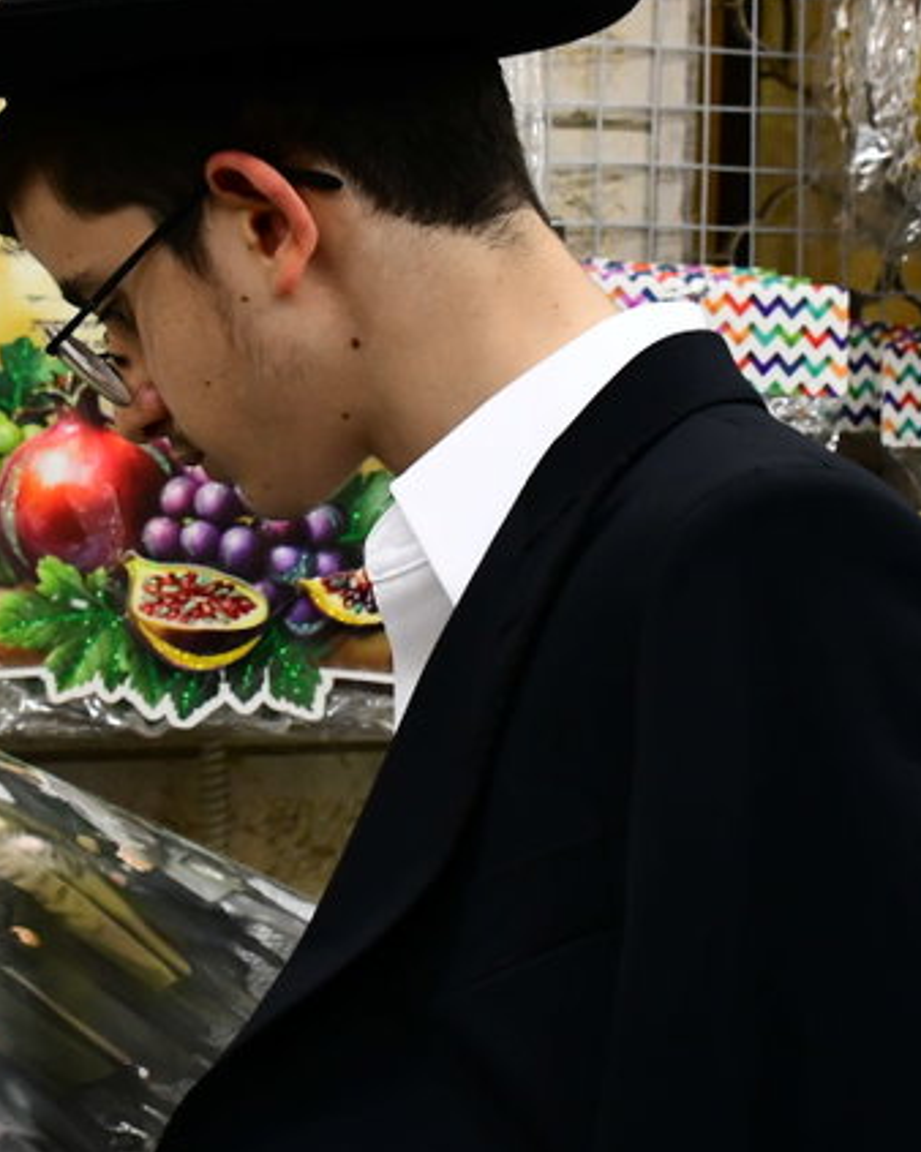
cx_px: 395
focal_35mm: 87
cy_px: 410
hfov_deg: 17.6
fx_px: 2966
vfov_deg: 21.9
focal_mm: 28
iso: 2000
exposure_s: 1/250
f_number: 7.1
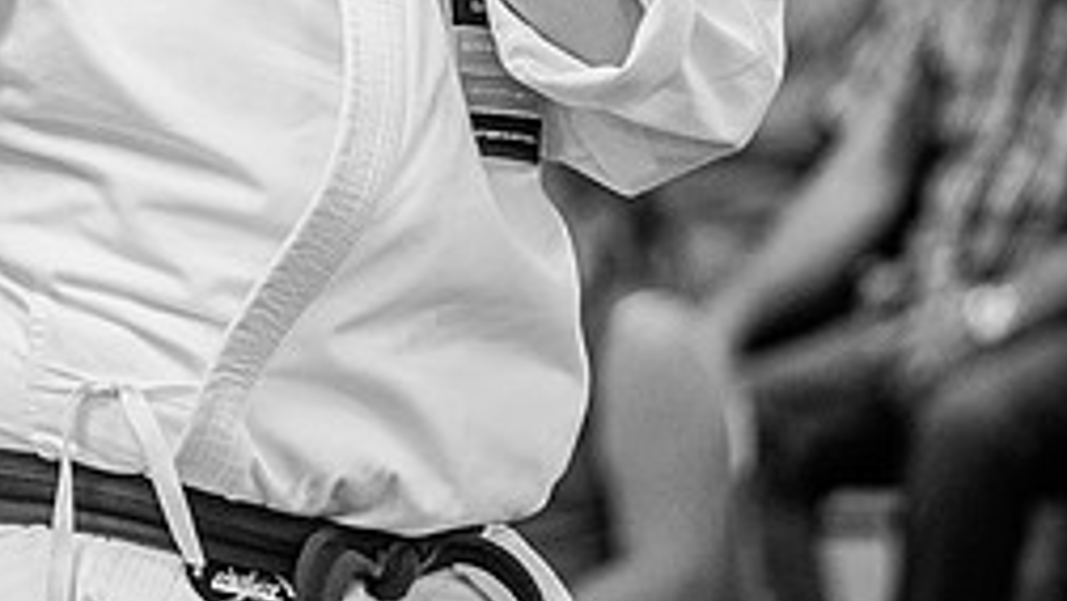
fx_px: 13643
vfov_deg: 2.5
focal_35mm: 482
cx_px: -131
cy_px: -112
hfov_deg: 4.5
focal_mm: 200
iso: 1600
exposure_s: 1/400
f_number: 2.8
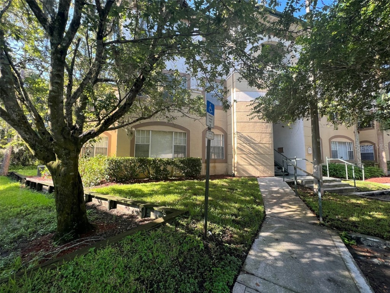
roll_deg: +0.2
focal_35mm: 13
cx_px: 195
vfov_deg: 89.9
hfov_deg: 106.2
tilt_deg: +5.3
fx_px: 146
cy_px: 146
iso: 32
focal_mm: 1.57
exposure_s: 1/181
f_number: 1.8
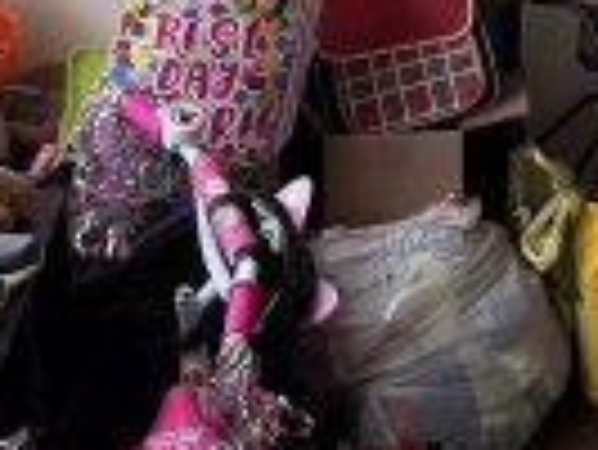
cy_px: -284
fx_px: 2075
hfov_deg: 16.0
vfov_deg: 11.7
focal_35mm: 120
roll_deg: -0.6
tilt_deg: -10.7
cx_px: 641
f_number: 1.78
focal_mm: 6.76
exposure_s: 1/60
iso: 320
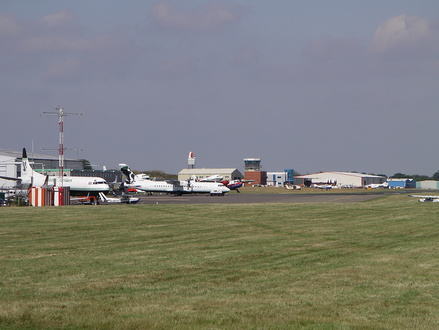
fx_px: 2486
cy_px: 158
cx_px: 225
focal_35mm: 196
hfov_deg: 10.1
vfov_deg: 7.6
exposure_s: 1/694
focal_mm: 39
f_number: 6.5
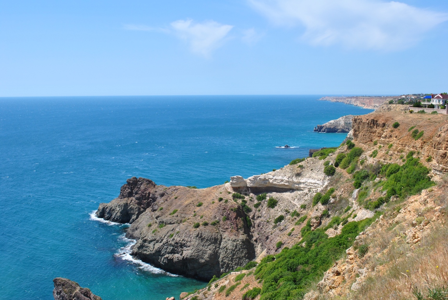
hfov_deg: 46.3
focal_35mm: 42
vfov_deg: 32.0
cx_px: 224
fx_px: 523
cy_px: 150
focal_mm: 28
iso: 110
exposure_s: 1/250
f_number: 10
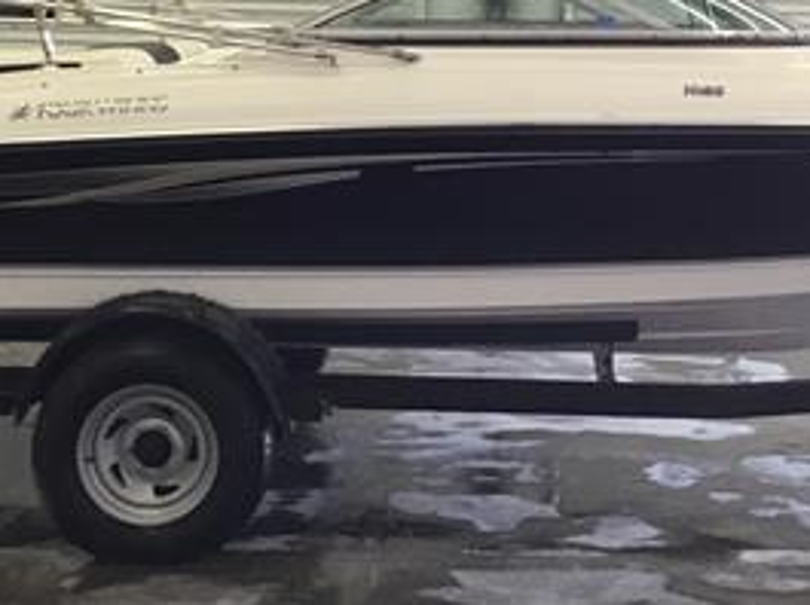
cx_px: 437
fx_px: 1753
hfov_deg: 26.0
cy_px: 196
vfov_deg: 19.5
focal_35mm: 75
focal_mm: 3.3
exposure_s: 1/30
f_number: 2.4
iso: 80
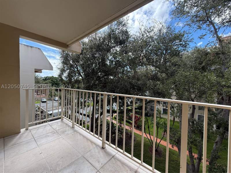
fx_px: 93
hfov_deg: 102.1
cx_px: 116
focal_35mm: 14
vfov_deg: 85.7
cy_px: 86
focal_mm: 2.22
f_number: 2.2
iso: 64
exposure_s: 1/482
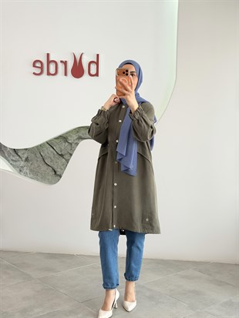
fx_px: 442
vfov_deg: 39.6
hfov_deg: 30.3
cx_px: 120
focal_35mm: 48
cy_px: 159
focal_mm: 6.76
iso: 50
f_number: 1.78
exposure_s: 1/175
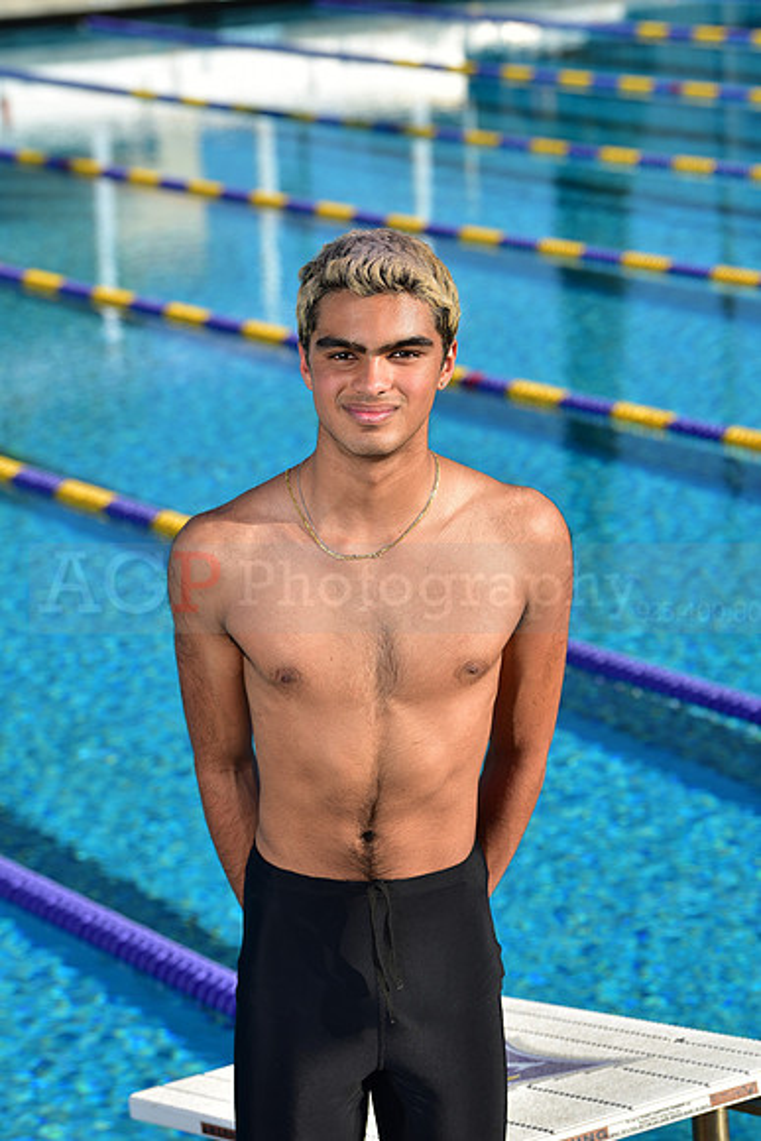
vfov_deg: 17.1
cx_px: 380
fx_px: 3802
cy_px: 570
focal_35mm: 120
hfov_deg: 11.4
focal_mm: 120
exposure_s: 1/250
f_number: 6.3
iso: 64
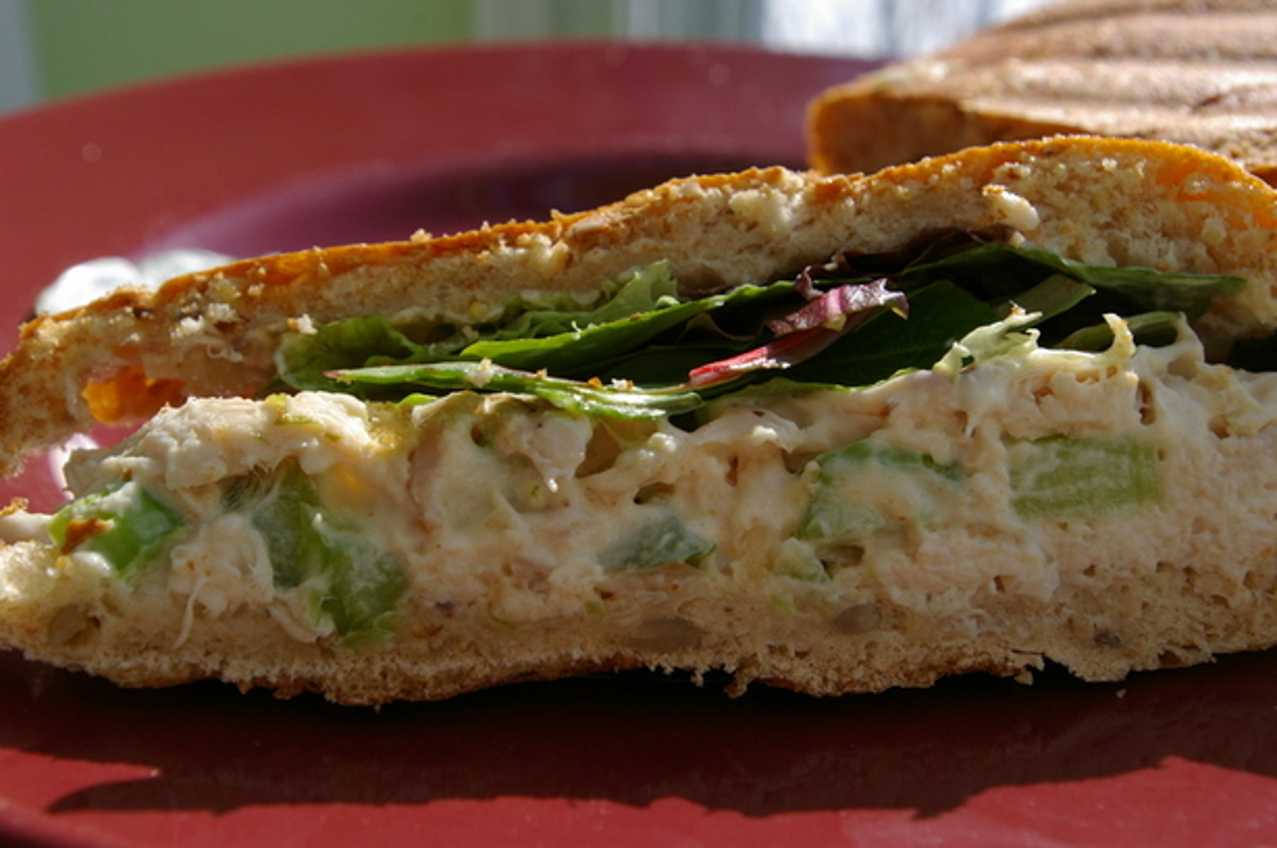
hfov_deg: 42.4
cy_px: 424
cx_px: 638
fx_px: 1648
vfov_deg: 28.9
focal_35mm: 46
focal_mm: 31
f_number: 8
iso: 200
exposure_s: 1/180
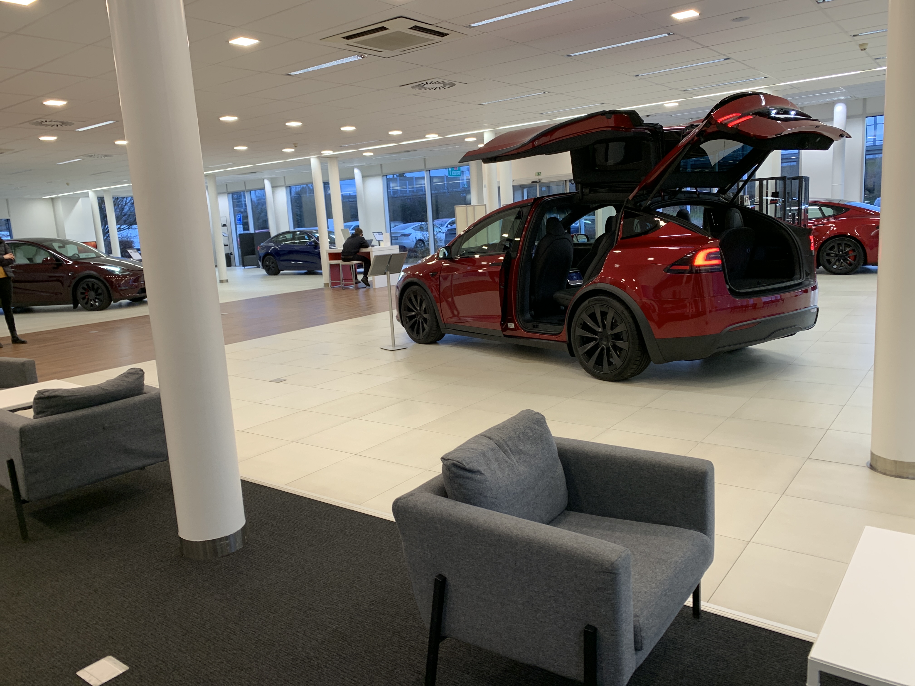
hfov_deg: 67.3
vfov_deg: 53.1
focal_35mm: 26
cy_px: 343
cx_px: 458
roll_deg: +4.6
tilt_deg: -10.9
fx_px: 687
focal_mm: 4.25
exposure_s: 1/50
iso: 64
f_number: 1.8
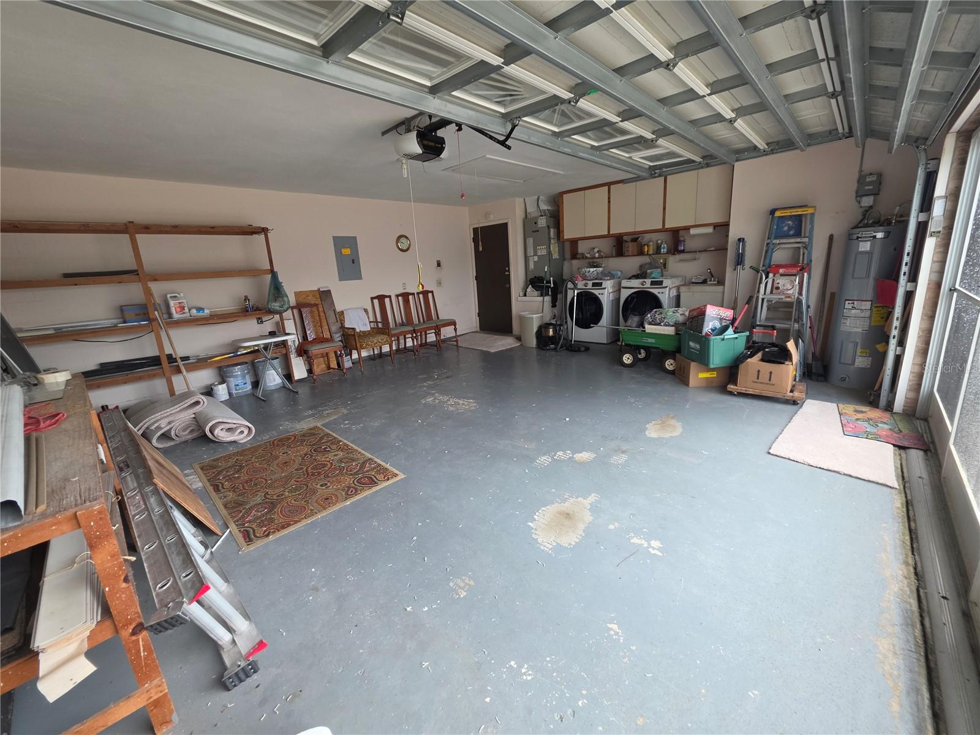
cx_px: 490
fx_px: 368
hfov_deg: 106.2
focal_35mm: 13
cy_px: 368
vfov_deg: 89.9
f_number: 1.9
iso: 160
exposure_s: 1/120
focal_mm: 2.2
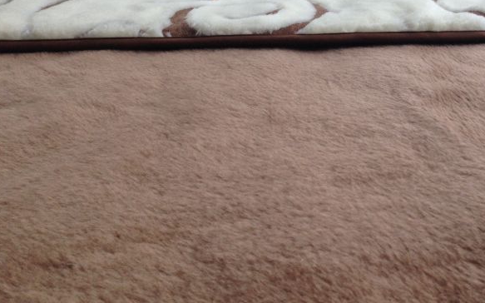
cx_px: 314
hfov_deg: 41.4
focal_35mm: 48
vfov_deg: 26.6
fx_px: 634
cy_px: 87
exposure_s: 1/120
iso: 64
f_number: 2.4
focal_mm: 4.13
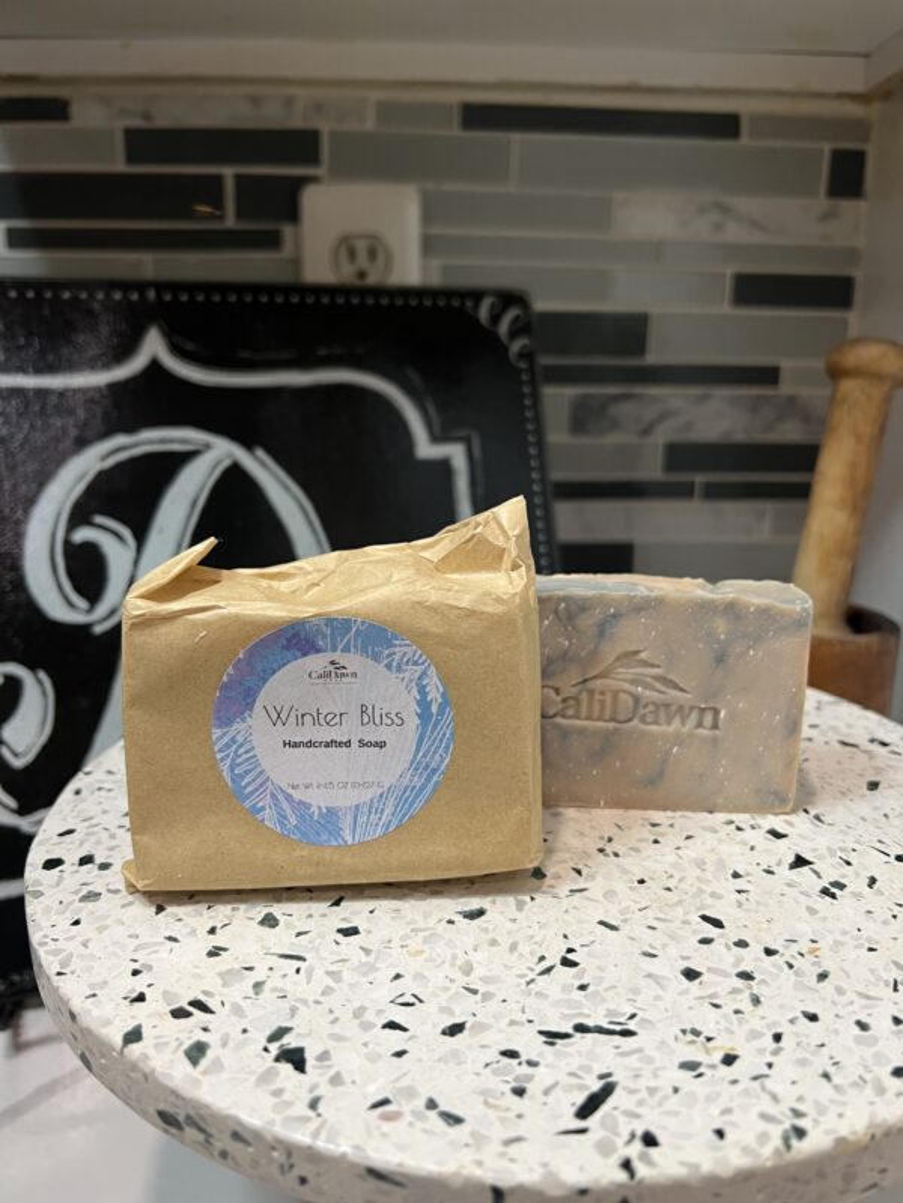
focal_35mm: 26
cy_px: 602
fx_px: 904
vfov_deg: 67.3
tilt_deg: -13.5
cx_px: 452
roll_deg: -1.7
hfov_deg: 53.1
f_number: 1.5
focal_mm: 5.7
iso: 160
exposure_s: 1/60
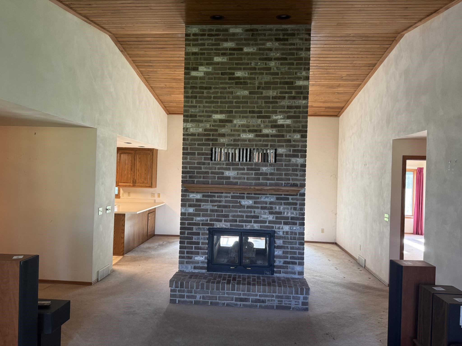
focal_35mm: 24
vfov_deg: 56.8
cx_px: 231
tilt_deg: +0.2
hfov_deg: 71.6
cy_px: 173
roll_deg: -1.4
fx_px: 320
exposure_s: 1/60
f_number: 1.78
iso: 160
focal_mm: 6.76
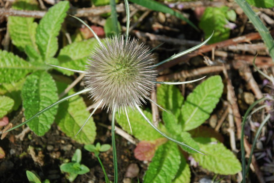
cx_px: 137
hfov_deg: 15.2
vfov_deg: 10.2
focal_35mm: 135
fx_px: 1028
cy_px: 92
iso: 100
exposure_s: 1/200
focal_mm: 90
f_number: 8
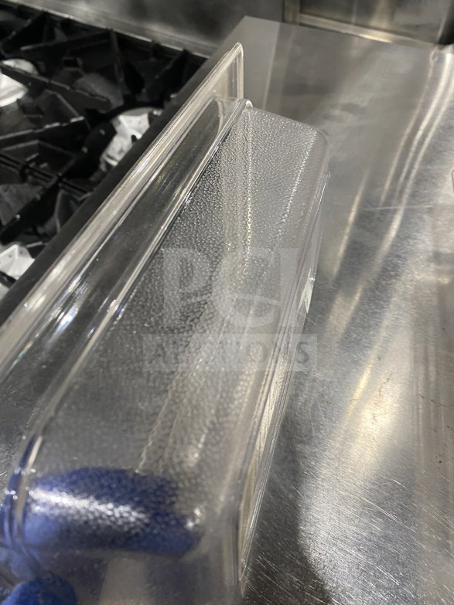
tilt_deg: -59.1
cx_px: 230
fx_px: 472
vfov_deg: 65.3
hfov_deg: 51.3
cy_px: 309
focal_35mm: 27
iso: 160
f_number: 1.8
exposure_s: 1/60
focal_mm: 4.25
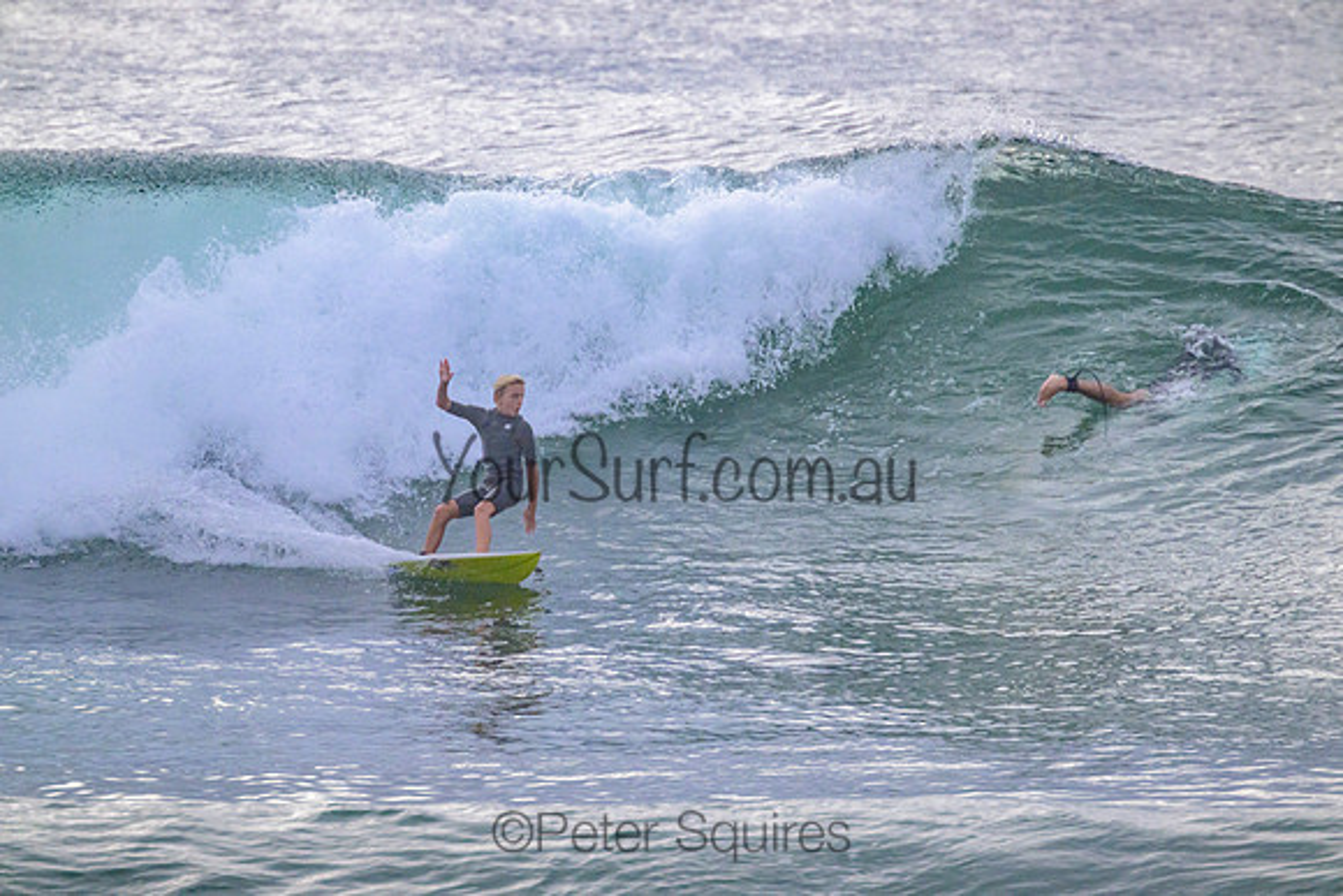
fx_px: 29850
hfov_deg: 2.6
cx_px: 672
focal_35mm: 800
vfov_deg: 1.7
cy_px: 448
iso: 2200
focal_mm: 800
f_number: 11
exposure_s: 1/2000
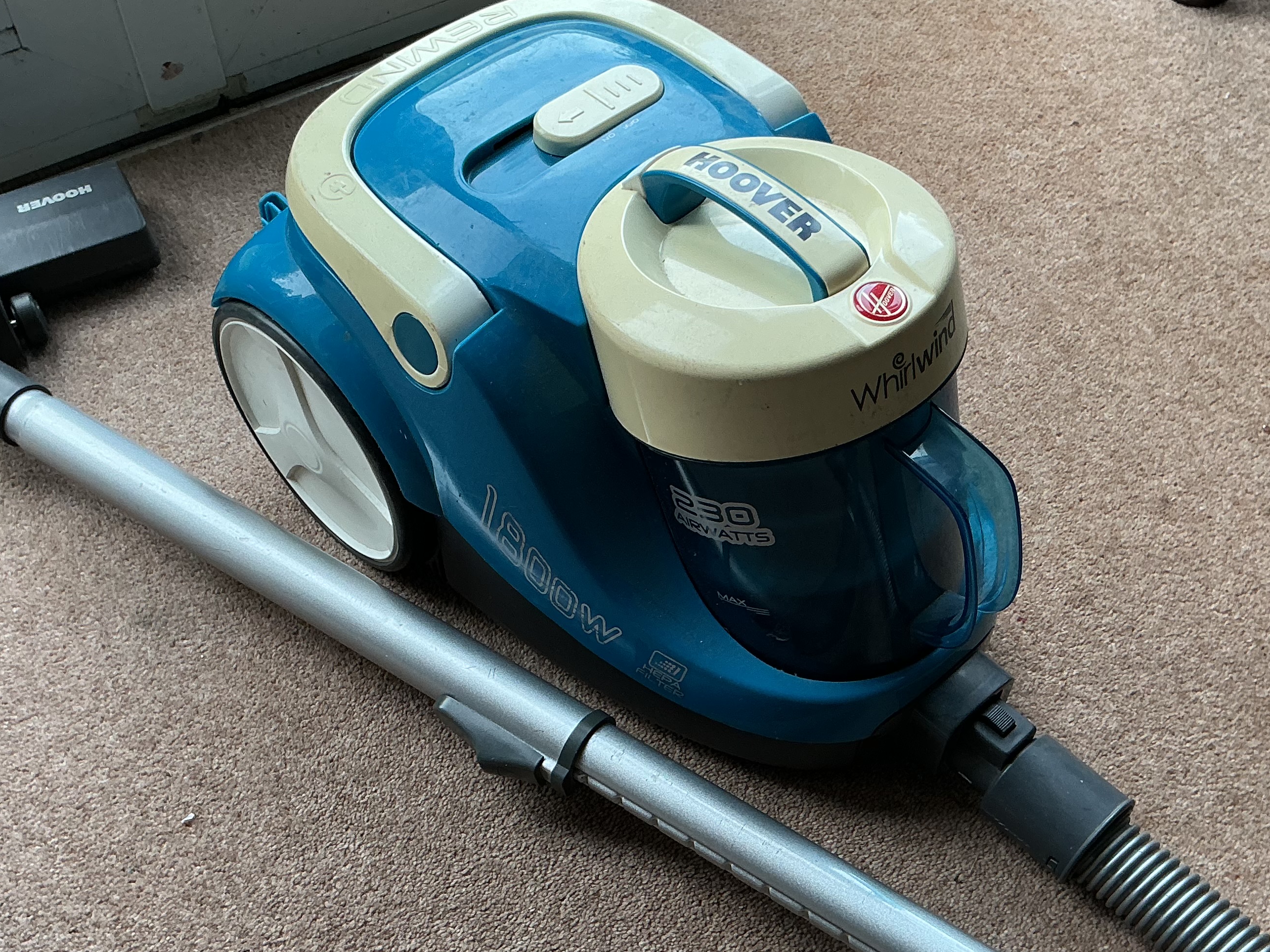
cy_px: 612
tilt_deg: -55.1
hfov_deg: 42.1
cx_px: 628
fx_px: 1651
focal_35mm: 45
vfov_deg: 32.0
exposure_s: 1/100
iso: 40
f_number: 1.8
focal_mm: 3
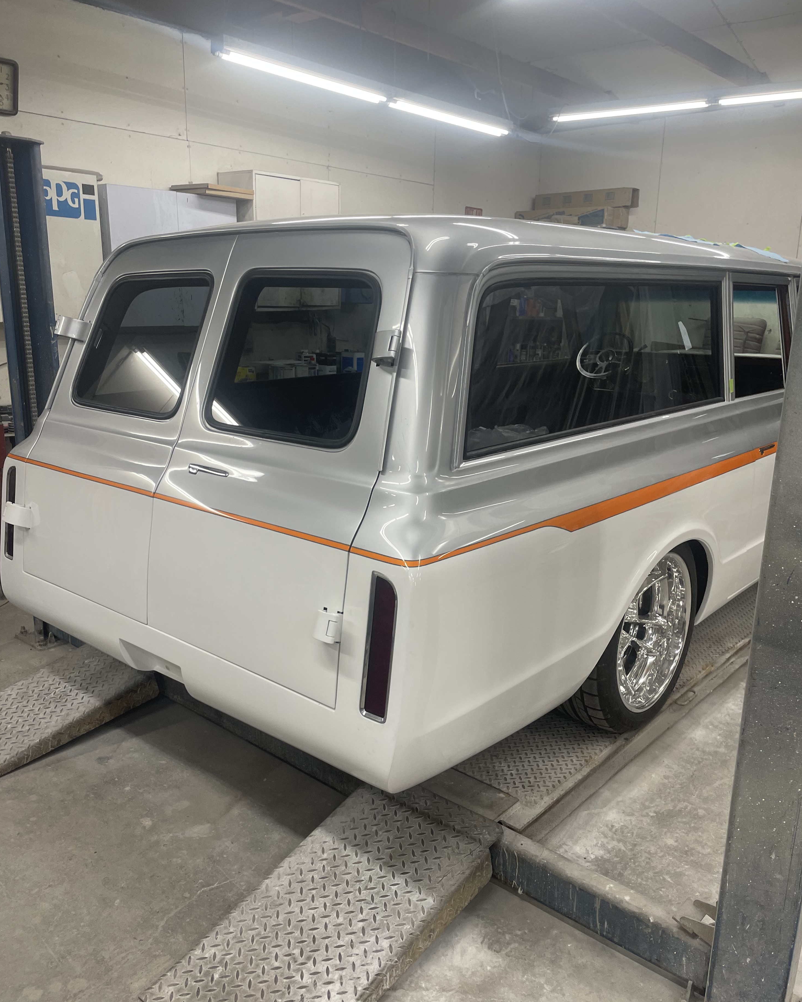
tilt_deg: -15.2
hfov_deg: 51.5
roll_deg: -0.2
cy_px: 520
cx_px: 390
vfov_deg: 62.2
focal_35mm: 28
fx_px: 831
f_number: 1.6
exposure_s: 1/120
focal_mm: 4.2
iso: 64
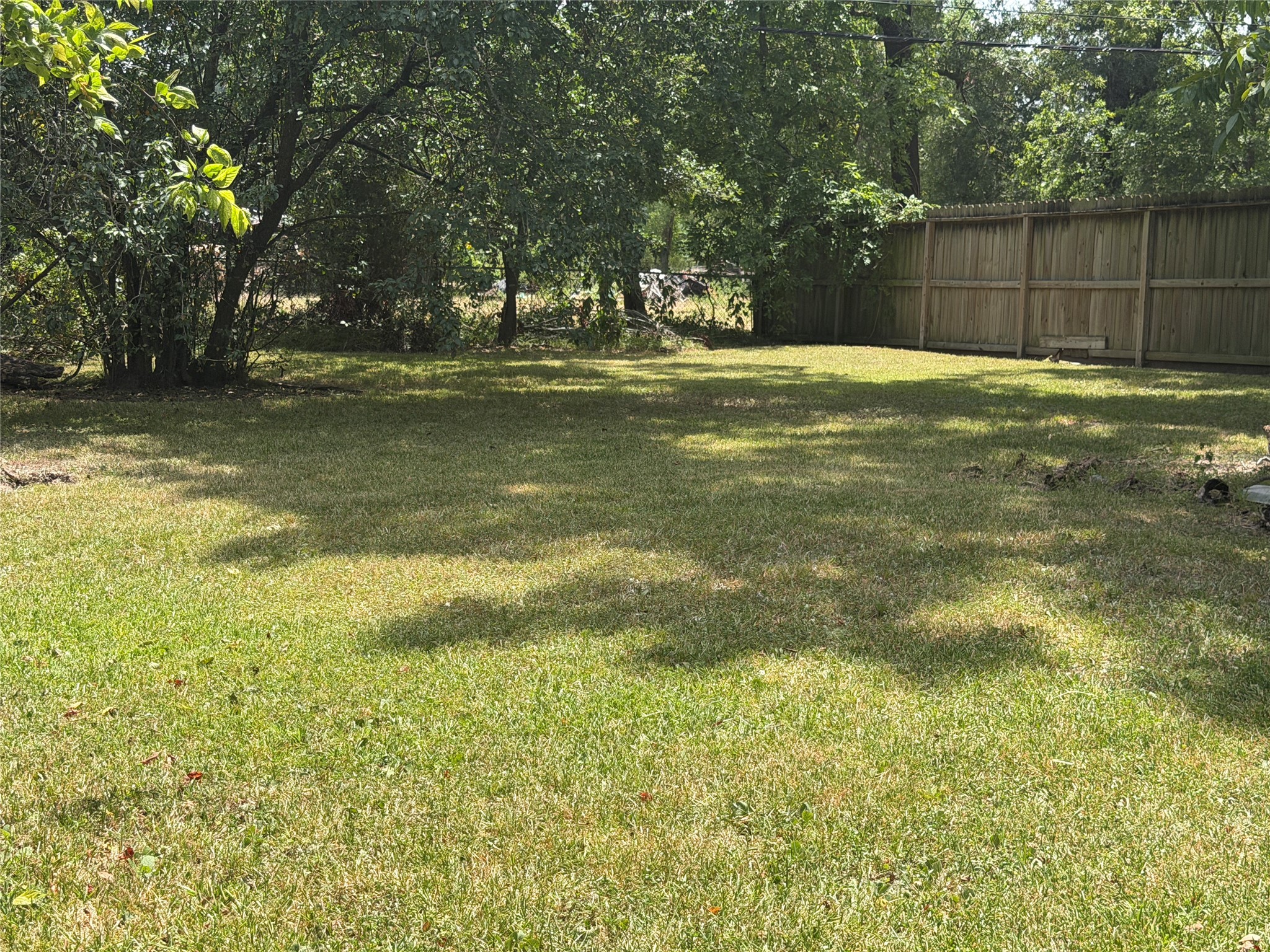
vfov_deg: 30.3
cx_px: 635
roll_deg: -0.1
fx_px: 1761
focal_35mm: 48
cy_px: 476
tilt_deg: -8.7
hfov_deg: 39.7
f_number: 1.78
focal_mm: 6.76
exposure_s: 1/1575
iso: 64
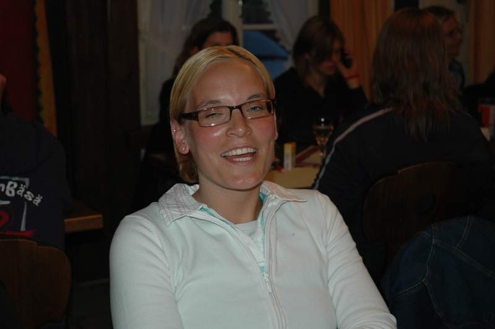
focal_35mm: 66
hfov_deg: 30.5
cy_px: 164
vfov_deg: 20.6
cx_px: 248
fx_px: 907
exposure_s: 1/60
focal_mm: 44
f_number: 4.5
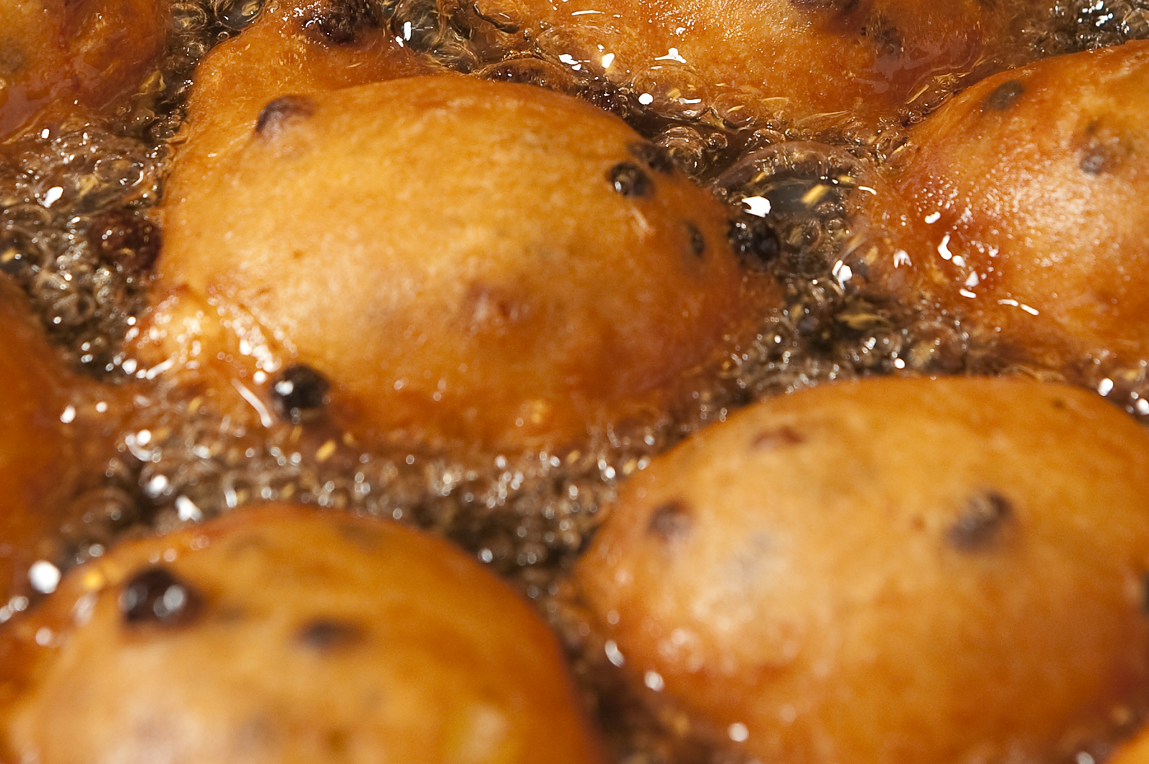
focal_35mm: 165
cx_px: 506
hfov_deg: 12.5
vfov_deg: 8.3
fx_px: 5262
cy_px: -28
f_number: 5.6
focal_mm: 70
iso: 400
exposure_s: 1/60
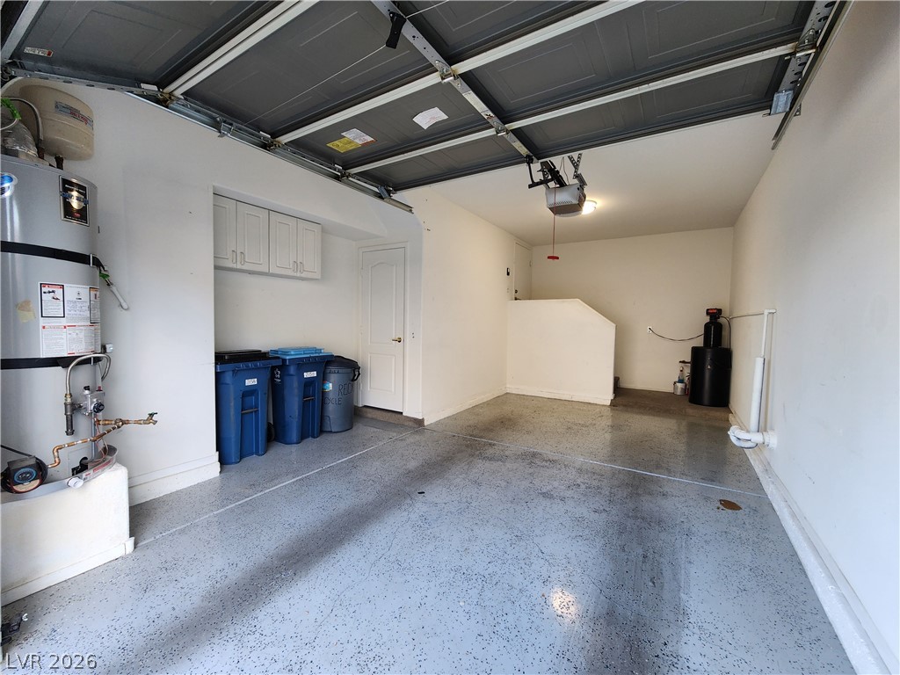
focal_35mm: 13
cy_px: 338
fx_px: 338
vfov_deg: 89.9
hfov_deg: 106.2
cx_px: 450
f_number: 2.2
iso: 125
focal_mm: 2.2
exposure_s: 1/60
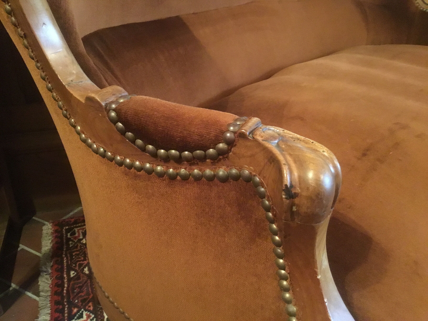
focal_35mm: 31
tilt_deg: -26.9
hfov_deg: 58.4
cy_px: 160
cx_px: 214
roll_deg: -0.3
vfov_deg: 45.4
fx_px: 383
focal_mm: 3.3
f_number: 2.4
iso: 800
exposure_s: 1/17
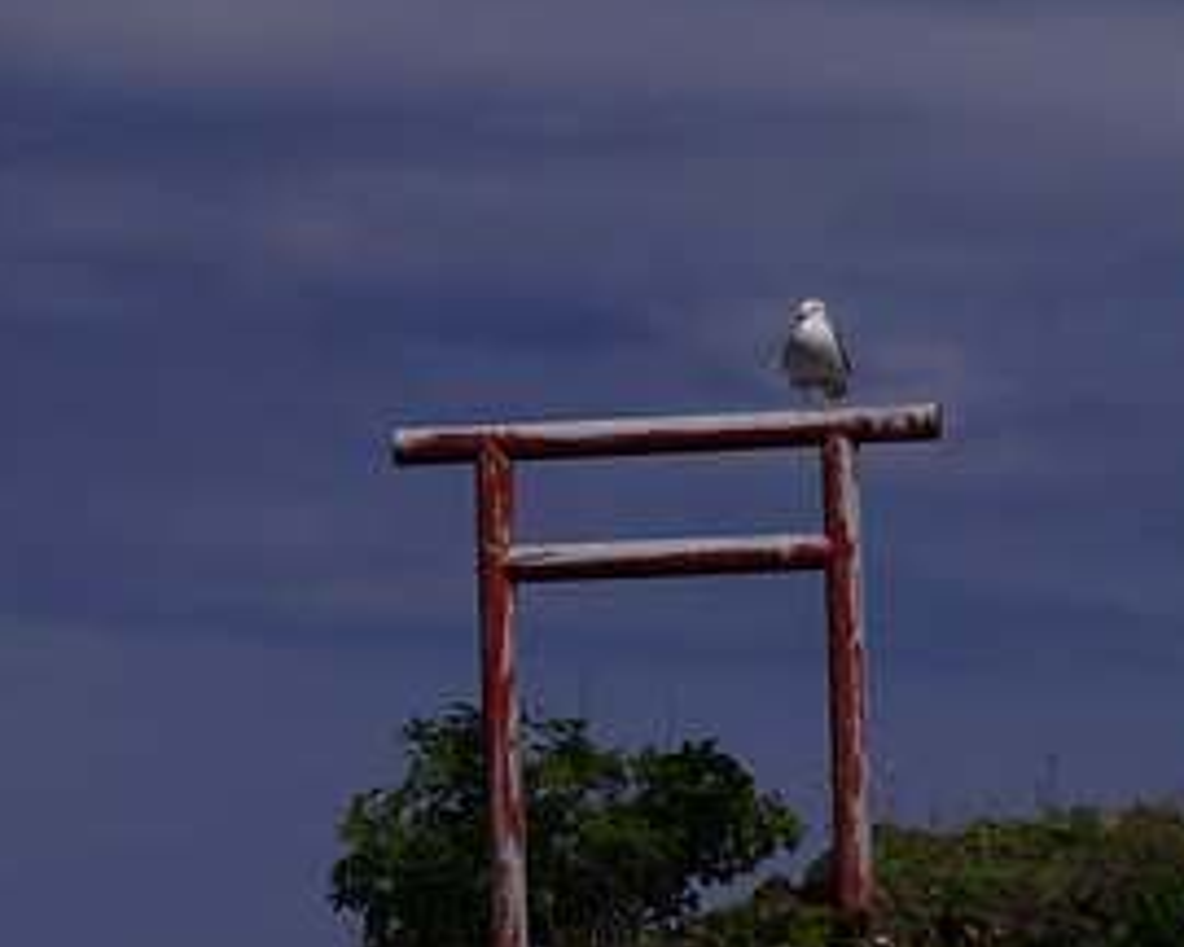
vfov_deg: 4.3
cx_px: 614
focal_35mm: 360
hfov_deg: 5.4
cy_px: 552
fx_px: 12611
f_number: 8
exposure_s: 1/15
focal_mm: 135
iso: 100
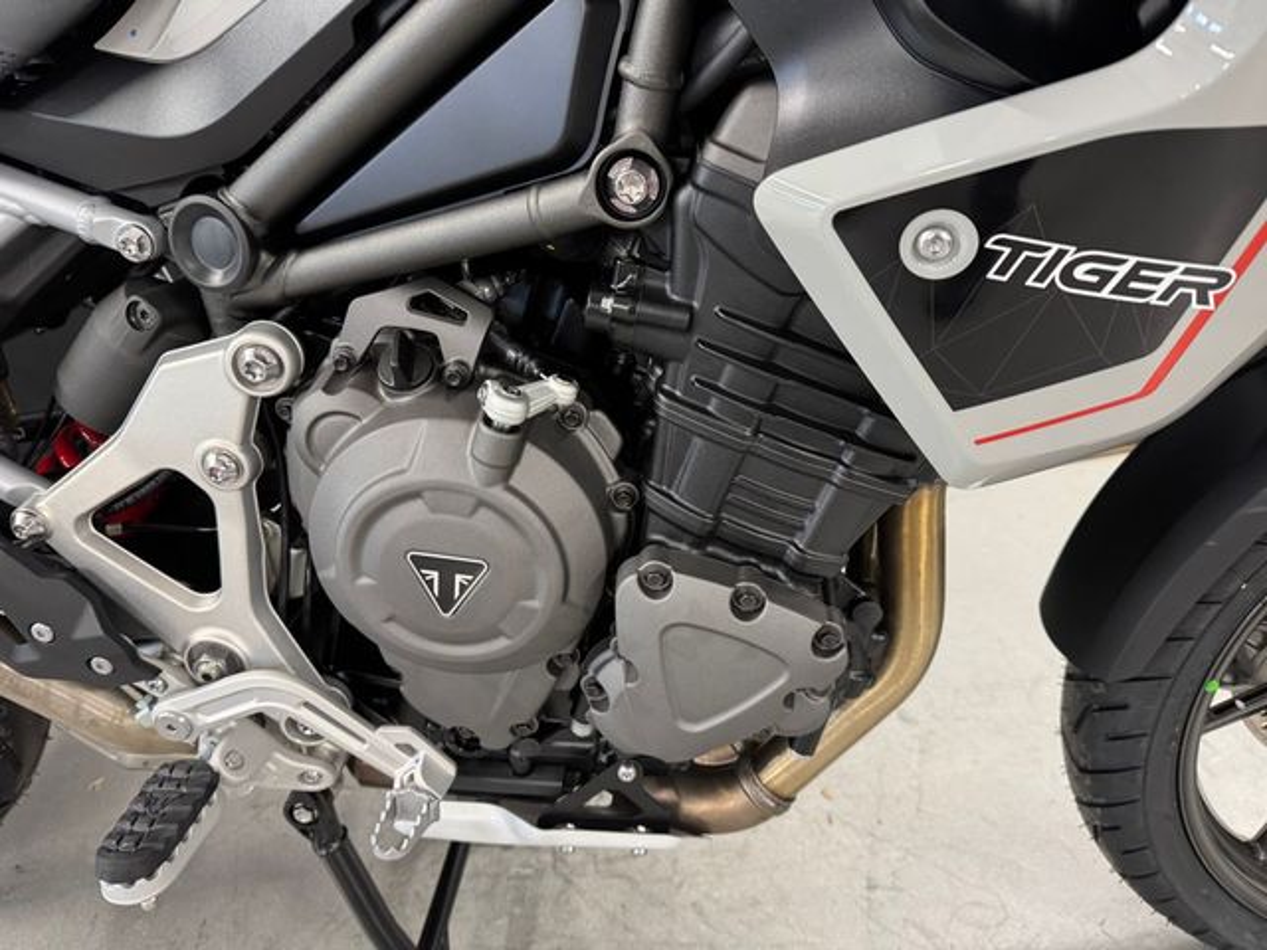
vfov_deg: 56.8
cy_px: 475
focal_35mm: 24
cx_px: 634
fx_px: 878
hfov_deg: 71.6
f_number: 1.78
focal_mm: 6.76
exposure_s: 1/50
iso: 320
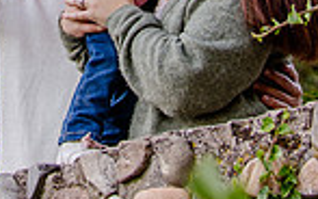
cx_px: 10
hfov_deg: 16.1
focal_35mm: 127
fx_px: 1101
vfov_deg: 9.8
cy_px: -160
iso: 320
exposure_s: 1/125
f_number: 4
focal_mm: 24
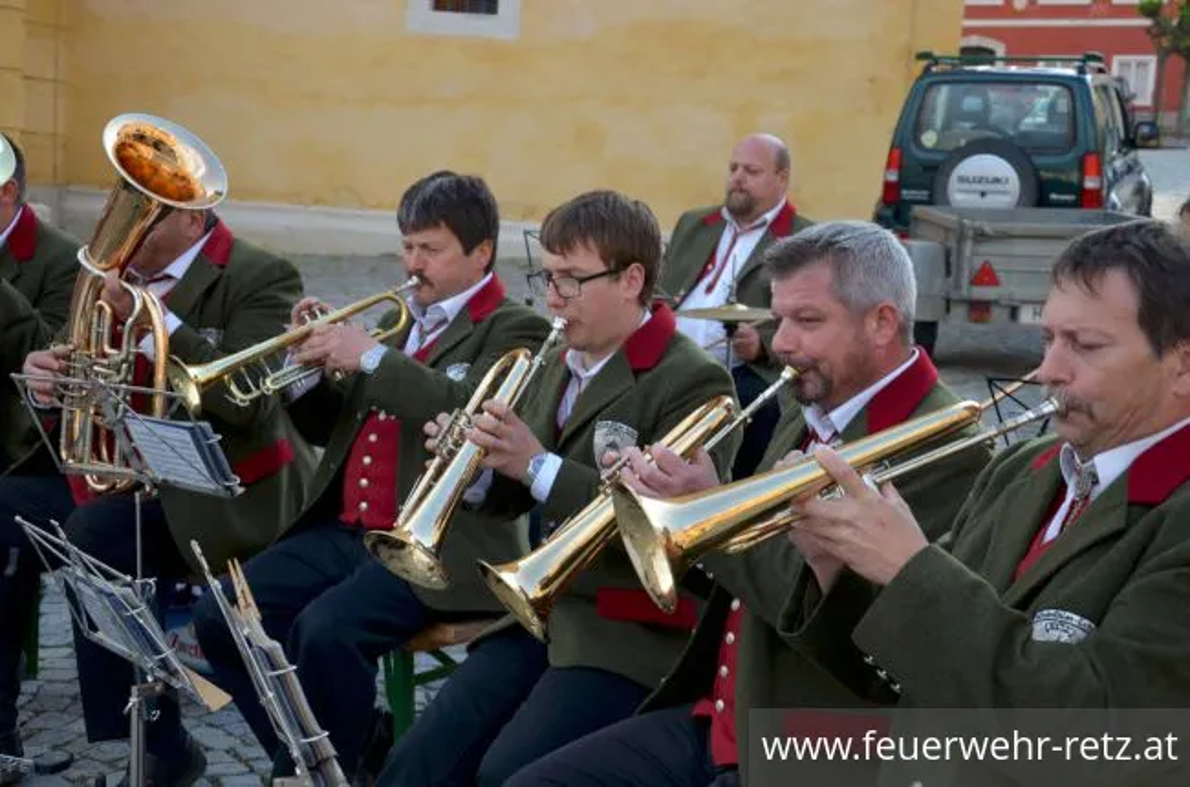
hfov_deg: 29.9
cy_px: 394
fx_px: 2226
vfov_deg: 20.1
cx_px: 595
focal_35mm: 68
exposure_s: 1/200
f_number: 7.1
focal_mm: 45
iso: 200
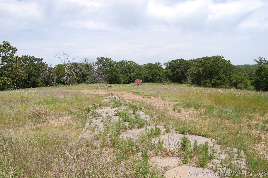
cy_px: 89
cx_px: 134
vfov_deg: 47.8
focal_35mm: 27
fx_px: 201
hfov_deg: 67.4
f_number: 10
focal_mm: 18
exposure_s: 1/400
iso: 200
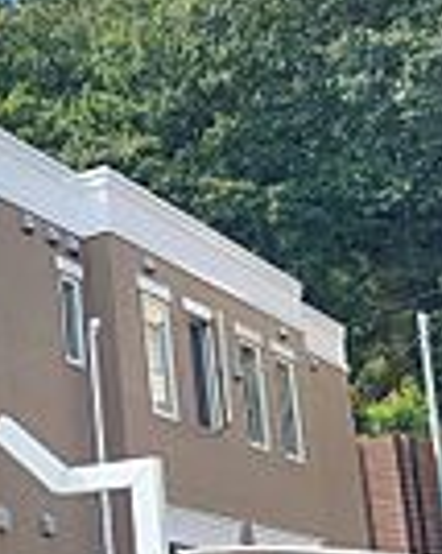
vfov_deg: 26.9
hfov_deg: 17.7
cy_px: 401
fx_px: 1146
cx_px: -347
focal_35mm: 70
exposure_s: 1/541
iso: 25
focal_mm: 5.23
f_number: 1.8
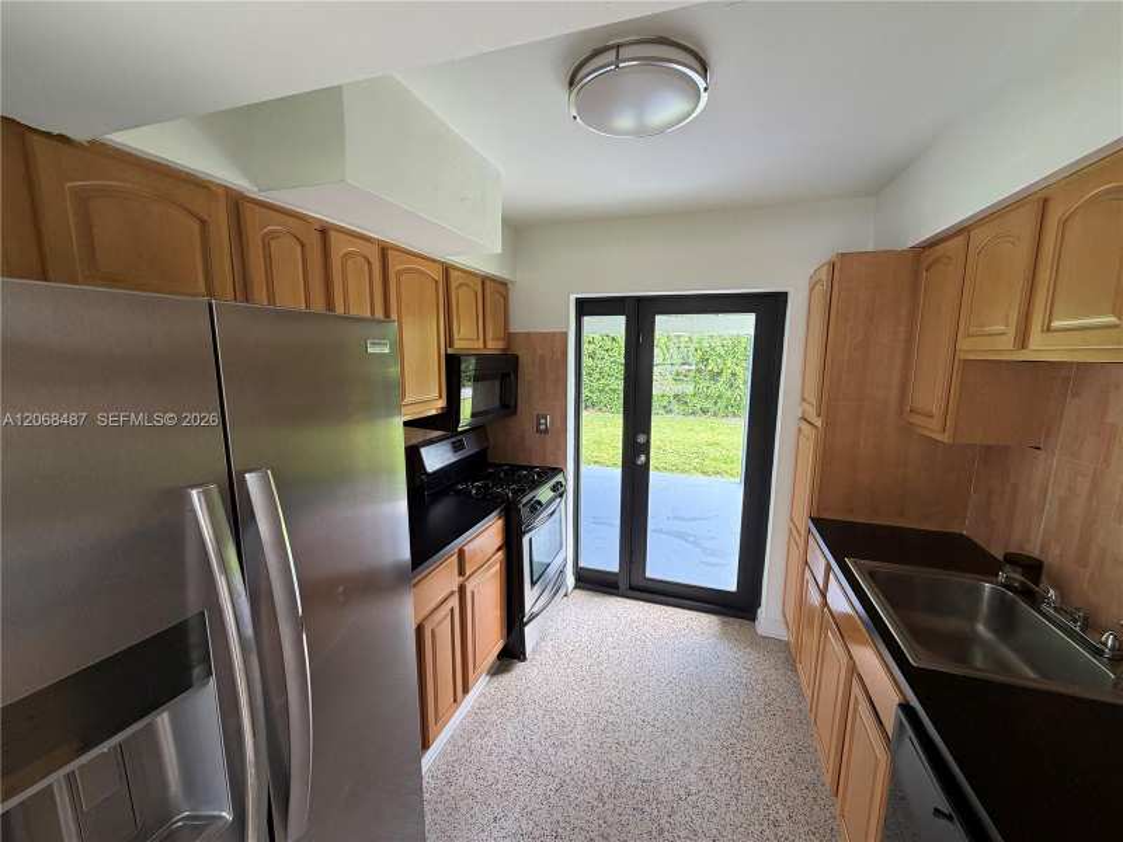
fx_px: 454
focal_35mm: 14
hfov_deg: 102.1
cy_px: 421
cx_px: 562
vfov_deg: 85.7
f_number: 2.2
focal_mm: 2.22
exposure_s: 1/121
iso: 250
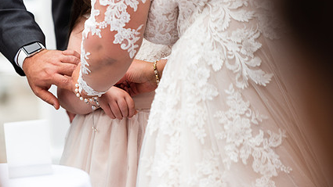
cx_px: 138
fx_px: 2525
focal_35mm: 286
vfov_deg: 4.2
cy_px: 59
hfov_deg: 7.5
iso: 64
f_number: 2.8
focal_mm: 200
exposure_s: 1/800
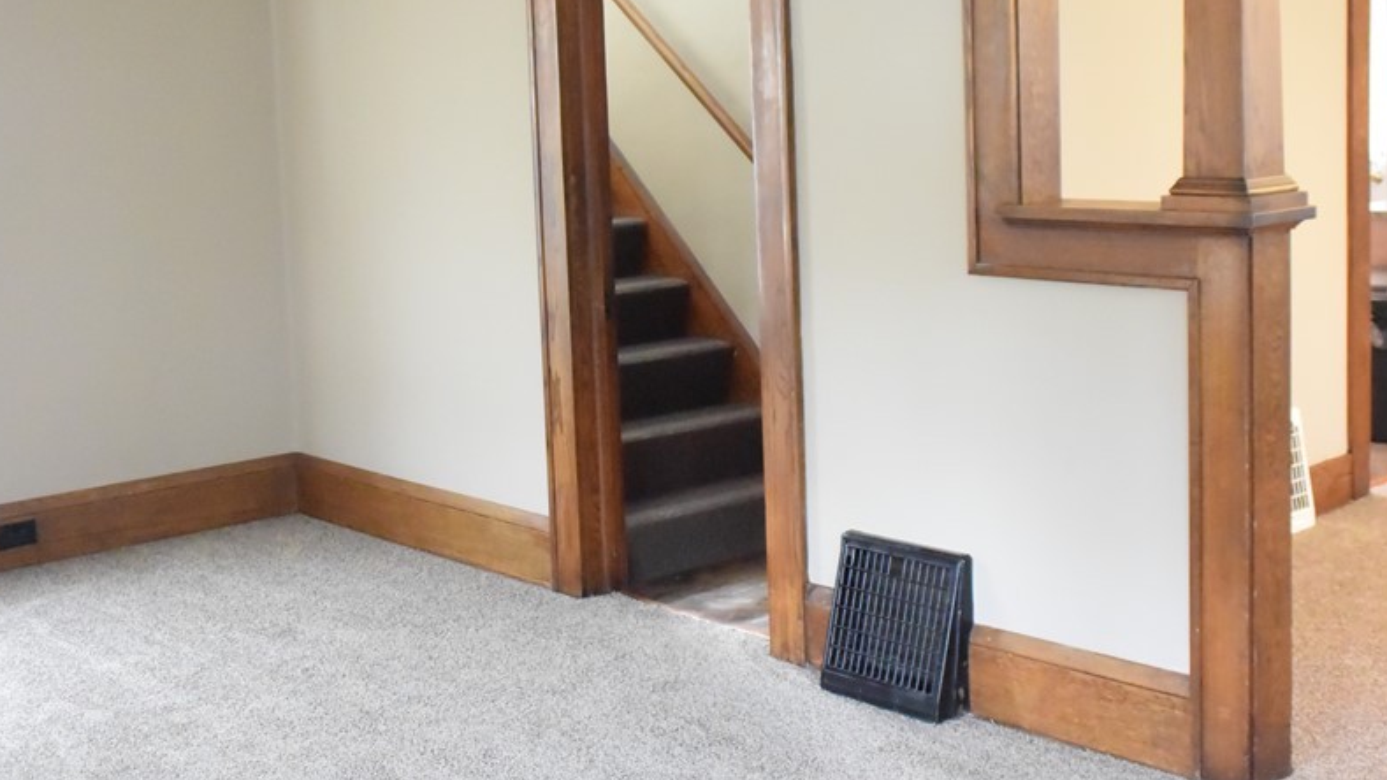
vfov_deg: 24.3
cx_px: 789
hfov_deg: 42.0
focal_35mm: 49
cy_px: 253
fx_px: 1802
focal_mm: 12.6
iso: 4500
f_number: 3.8
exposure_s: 1/60
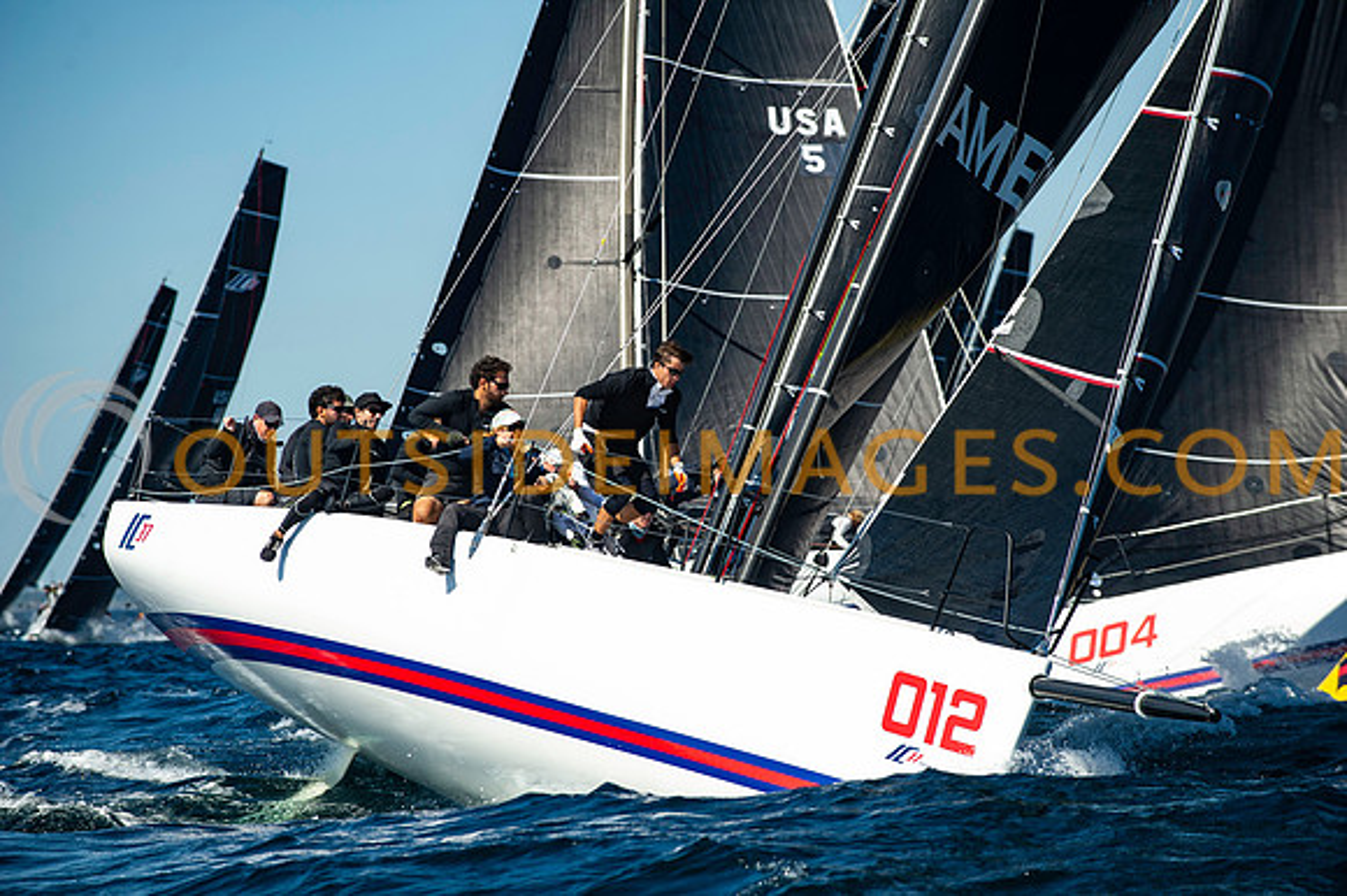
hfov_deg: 11.8
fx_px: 6544
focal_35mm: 175
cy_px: 448
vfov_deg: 7.8
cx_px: 674
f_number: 5
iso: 250
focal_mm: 175
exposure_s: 1/2000
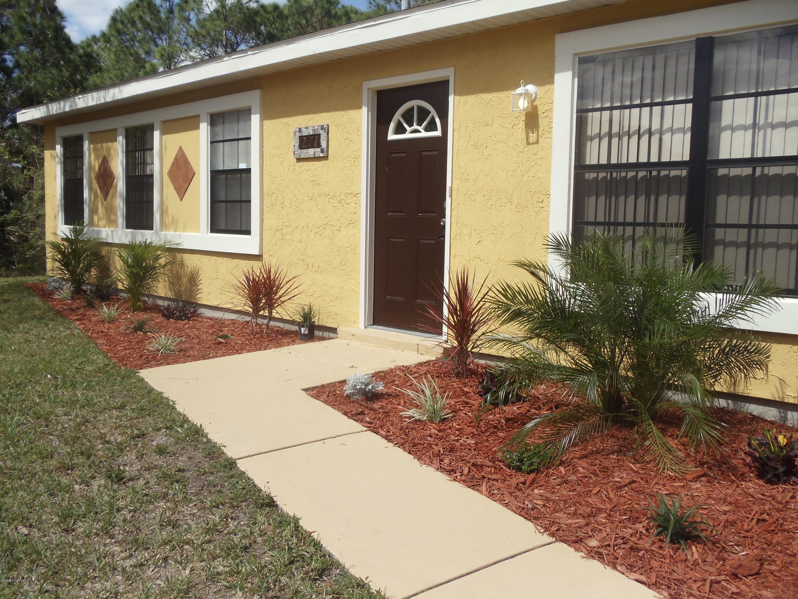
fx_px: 1014
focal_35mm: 44
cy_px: 300
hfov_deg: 42.9
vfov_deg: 32.9
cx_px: 399
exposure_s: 1/320
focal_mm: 6
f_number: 7.1
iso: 100
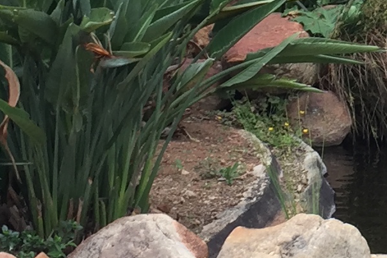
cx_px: 473
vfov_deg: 8.3
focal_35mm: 163
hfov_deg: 12.3
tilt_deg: -3.9
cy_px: -91
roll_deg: +4.4
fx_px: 1753
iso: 32
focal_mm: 4.15
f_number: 2.2
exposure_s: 1/208
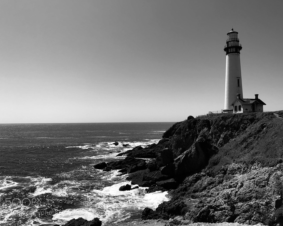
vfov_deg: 48.5
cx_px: 148
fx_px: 251
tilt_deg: +2.0
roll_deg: +1.4
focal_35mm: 30
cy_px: 112
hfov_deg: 58.7
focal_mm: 4
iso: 25
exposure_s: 1/3690
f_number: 1.8
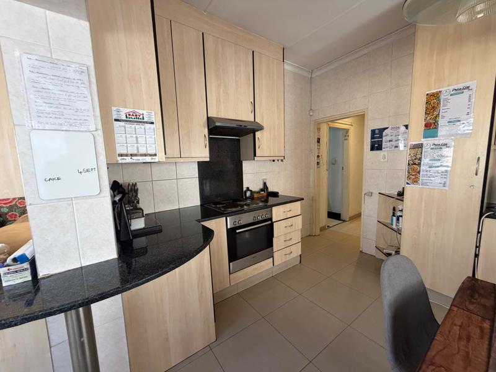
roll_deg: +2.5
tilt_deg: -6.3
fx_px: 201
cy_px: 186
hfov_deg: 102.1
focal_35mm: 14
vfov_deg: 85.7
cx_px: 248
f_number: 2.2
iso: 320
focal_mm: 2.22
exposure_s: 1/120
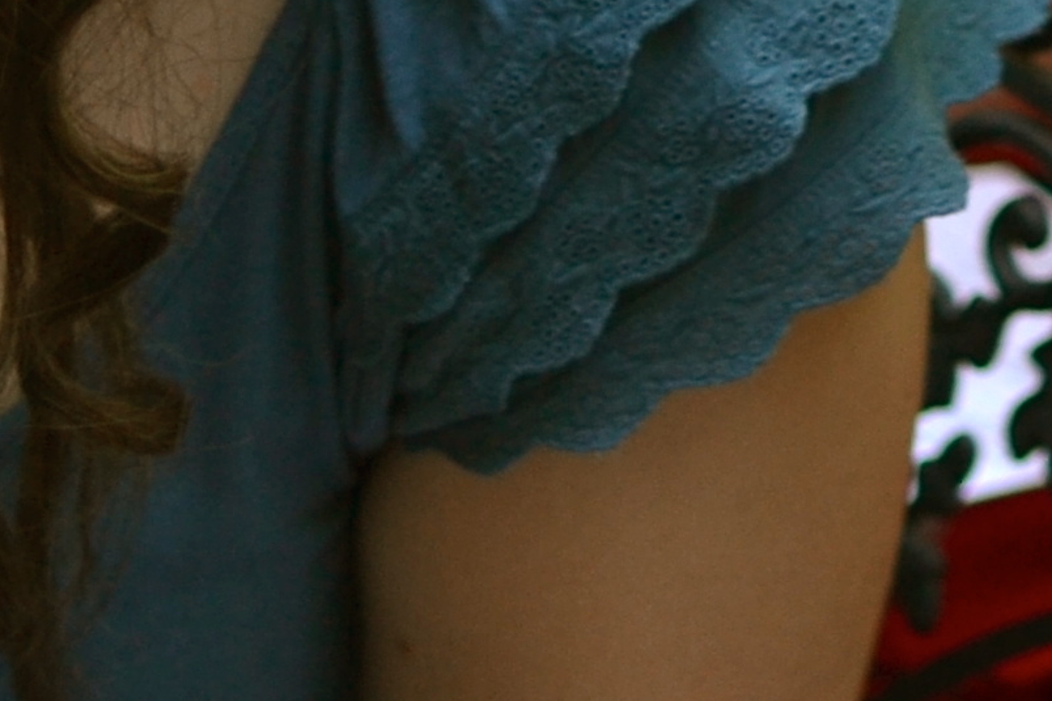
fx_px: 8791
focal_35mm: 301
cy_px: 1564
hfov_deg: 6.6
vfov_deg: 4.5
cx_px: -1306
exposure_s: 1/200
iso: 100
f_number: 2
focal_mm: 35
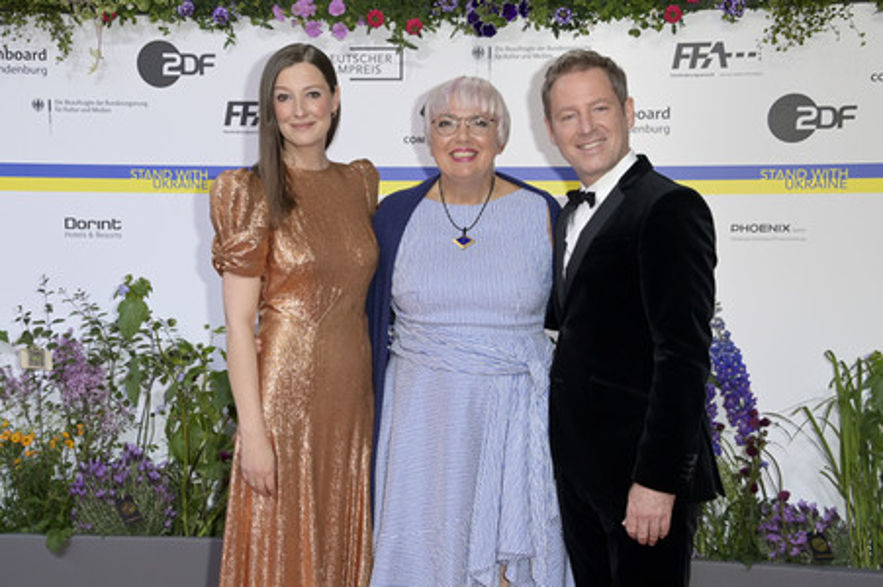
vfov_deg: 24.2
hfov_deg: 35.7
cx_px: 442
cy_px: 294
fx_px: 1373
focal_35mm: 56
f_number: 6.3
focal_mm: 56
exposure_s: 1/250
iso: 640
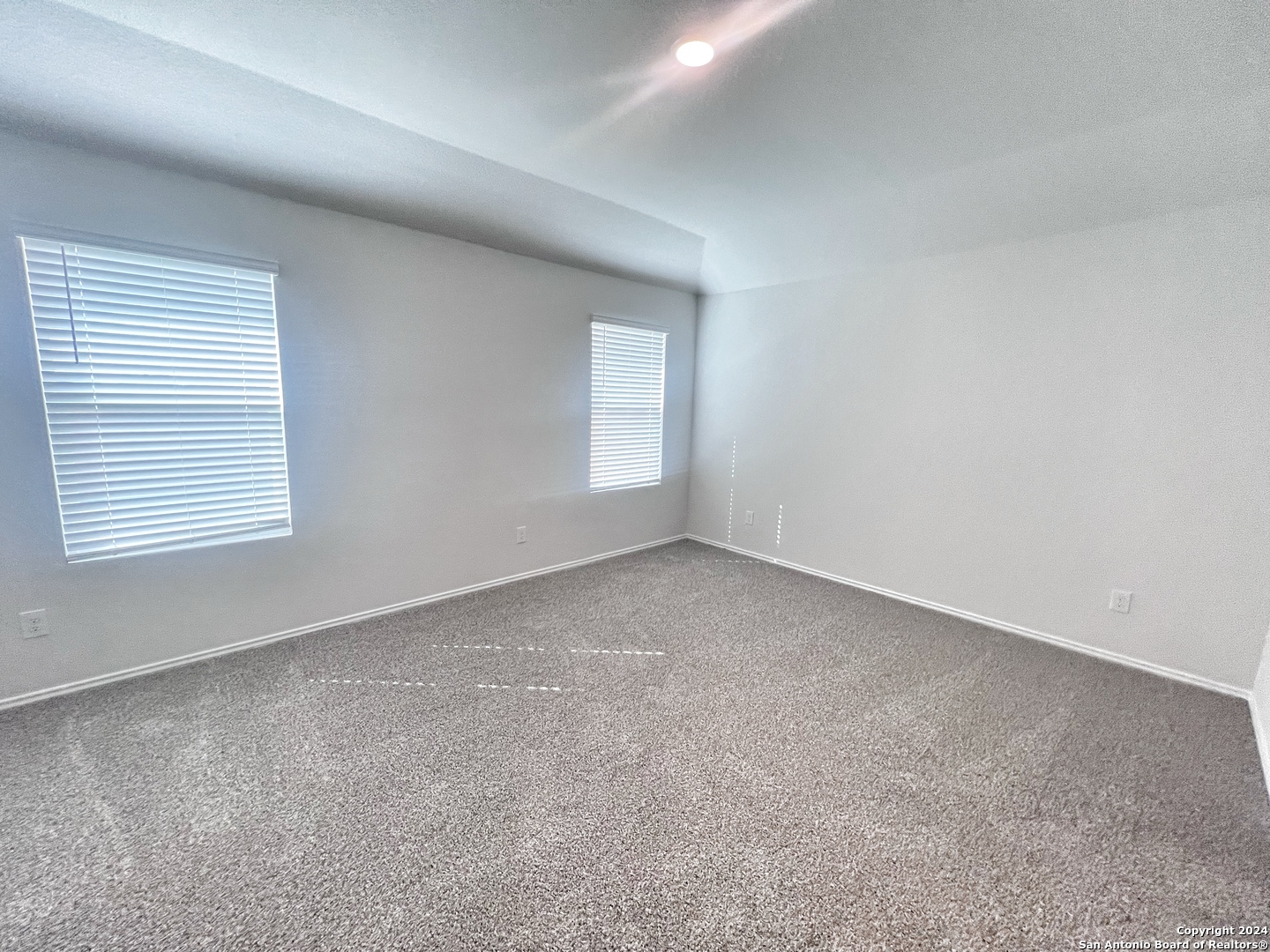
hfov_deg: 106.2
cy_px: 476
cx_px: 635
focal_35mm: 13
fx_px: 477
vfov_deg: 89.9
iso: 160
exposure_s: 1/120
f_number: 1.8
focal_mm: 1.57
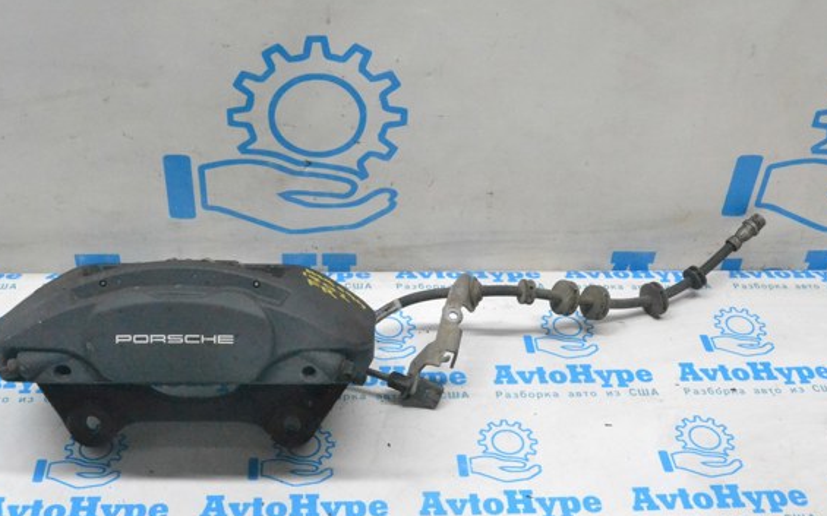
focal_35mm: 45
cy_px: 248
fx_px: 1014
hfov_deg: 44.3
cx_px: 379
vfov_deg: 28.6
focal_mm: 26
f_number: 10
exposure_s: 1/160
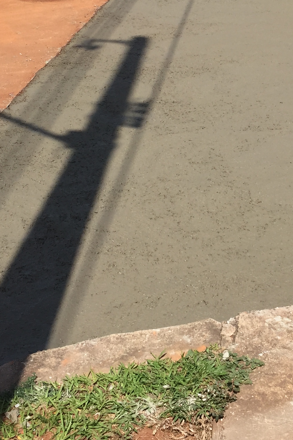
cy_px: 97
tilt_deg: -17.4
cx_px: 213
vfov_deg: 29.9
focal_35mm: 66
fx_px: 806
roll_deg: -2.4
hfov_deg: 20.5
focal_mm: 4.15
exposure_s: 1/2326
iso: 32
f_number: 2.2
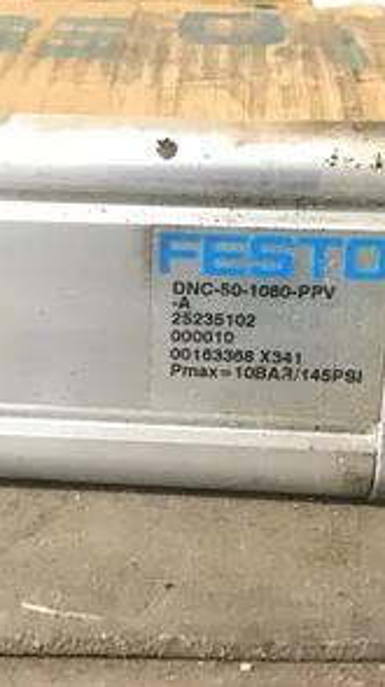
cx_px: 145
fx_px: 836
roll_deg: -3.0
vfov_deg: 44.6
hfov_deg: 25.8
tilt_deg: -15.5
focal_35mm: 46
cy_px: 339
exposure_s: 1/15
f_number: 2.4
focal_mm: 3.3
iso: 320
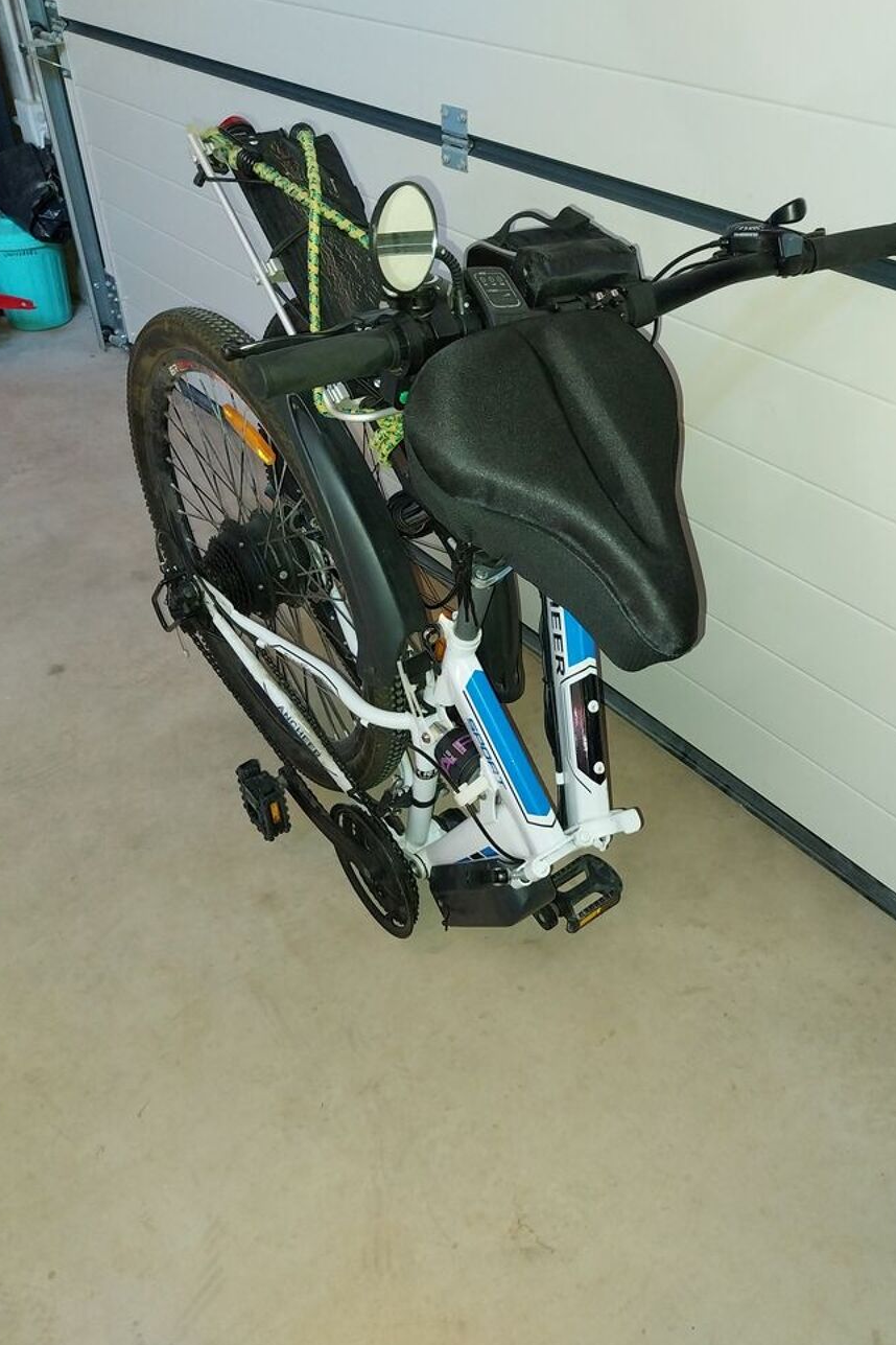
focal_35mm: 28
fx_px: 1045
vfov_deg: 65.5
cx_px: 505
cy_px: 660
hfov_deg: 46.3
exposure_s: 1/33.3
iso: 400
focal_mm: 4
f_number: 1.8
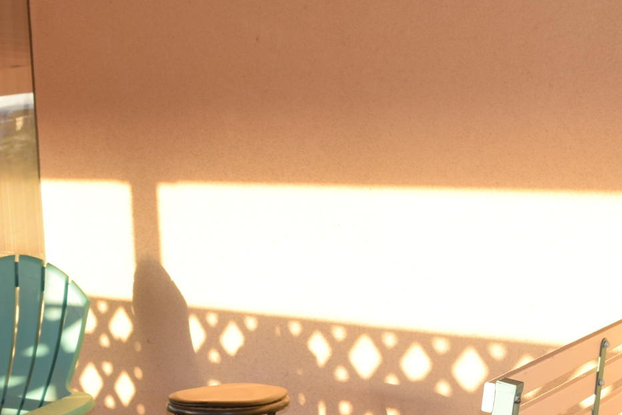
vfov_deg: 13.2
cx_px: 146
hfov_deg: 19.9
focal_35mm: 102
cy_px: 448
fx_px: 1756
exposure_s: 1/125
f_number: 5.6
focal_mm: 21
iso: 250
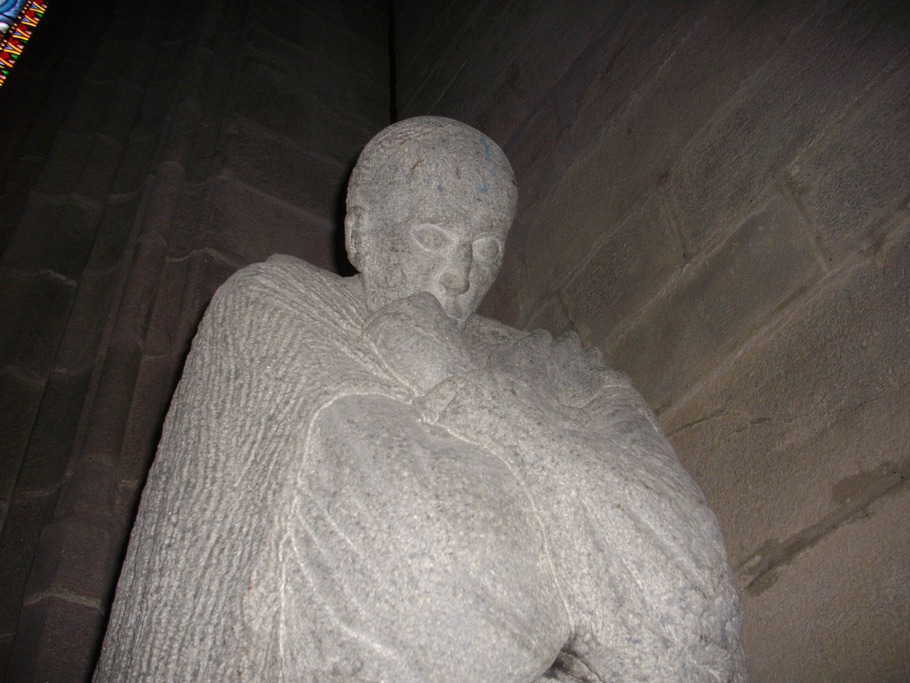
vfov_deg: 38.7
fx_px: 973
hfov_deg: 50.1
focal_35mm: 37
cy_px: 342
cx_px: 455
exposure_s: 1/50
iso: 200
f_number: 2.8
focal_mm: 6.2
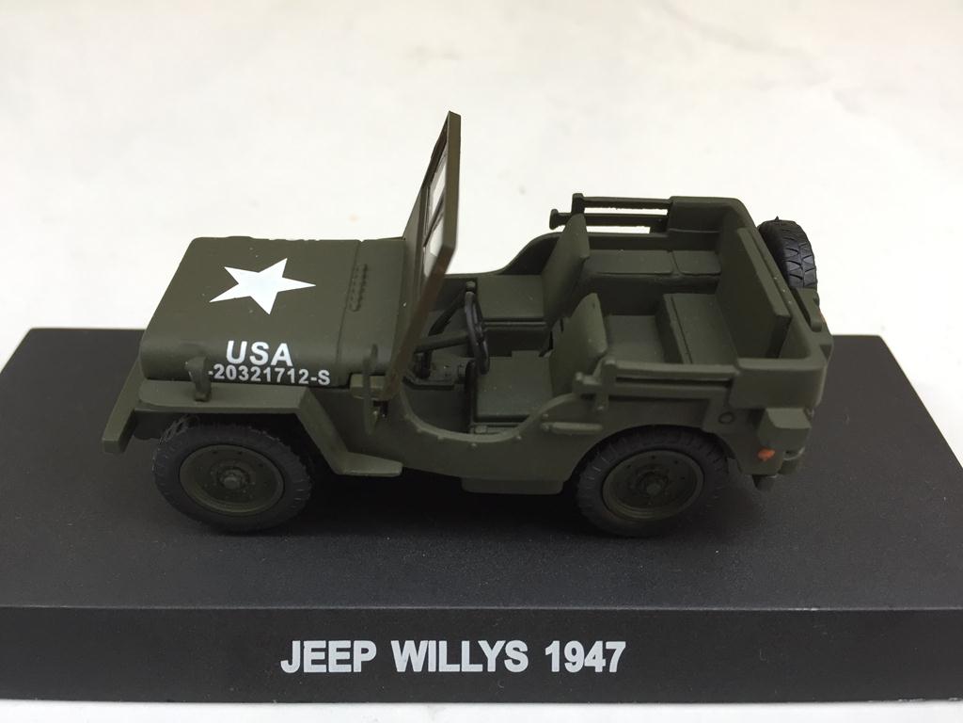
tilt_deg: -39.1
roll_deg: -1.2
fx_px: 807
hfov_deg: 61.7
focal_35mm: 29
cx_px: 482
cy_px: 362
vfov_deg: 48.2
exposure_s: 1/33
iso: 32
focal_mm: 4.15
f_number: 2.2
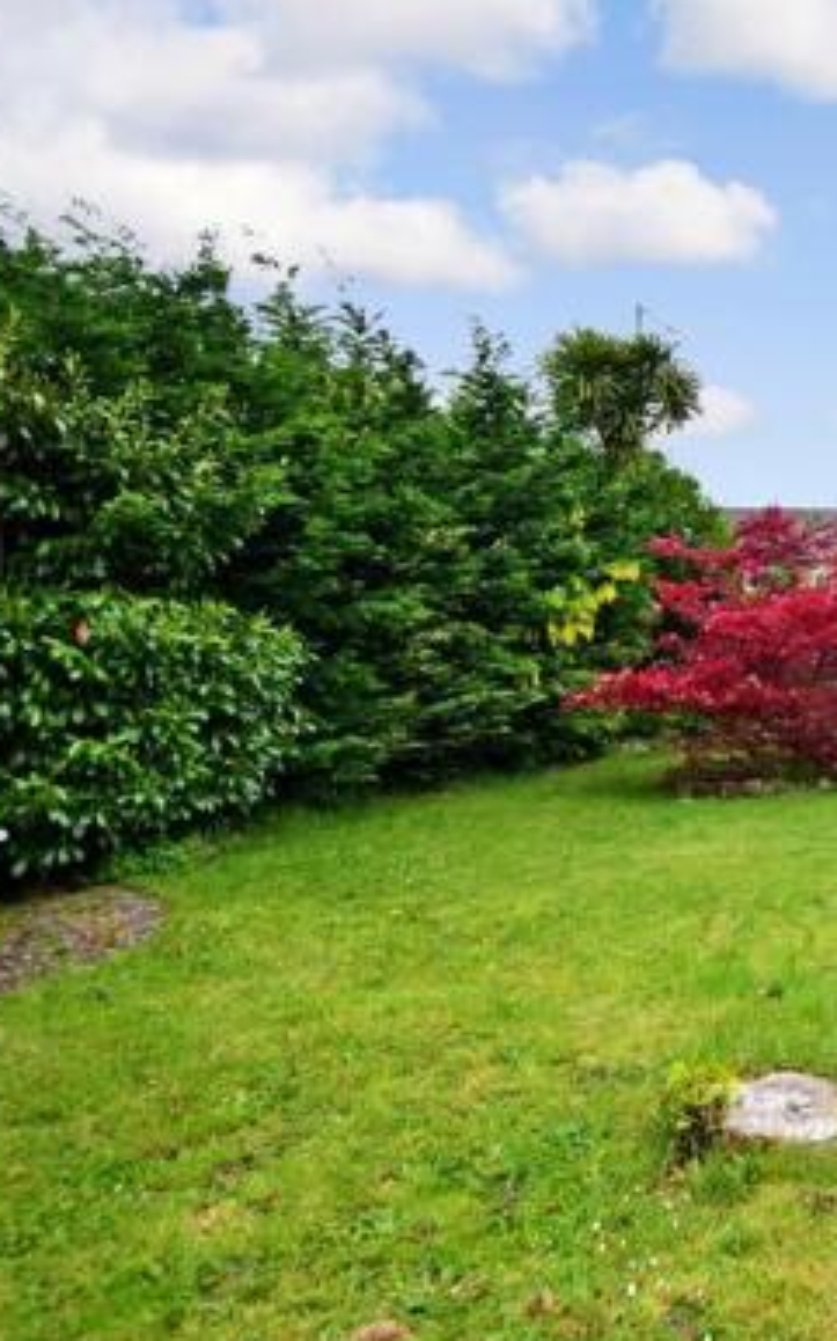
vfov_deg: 70.4
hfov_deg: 39.1
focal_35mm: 26
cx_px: 920
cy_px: 641
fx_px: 950
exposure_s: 1/250
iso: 400
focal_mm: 10
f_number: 7.1
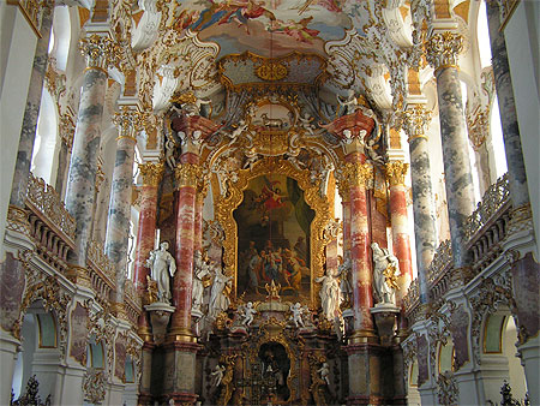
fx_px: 593
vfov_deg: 37.8
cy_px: 203
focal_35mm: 38
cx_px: 270
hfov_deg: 49.0
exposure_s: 1/50
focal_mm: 6.3
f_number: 2.8
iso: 100
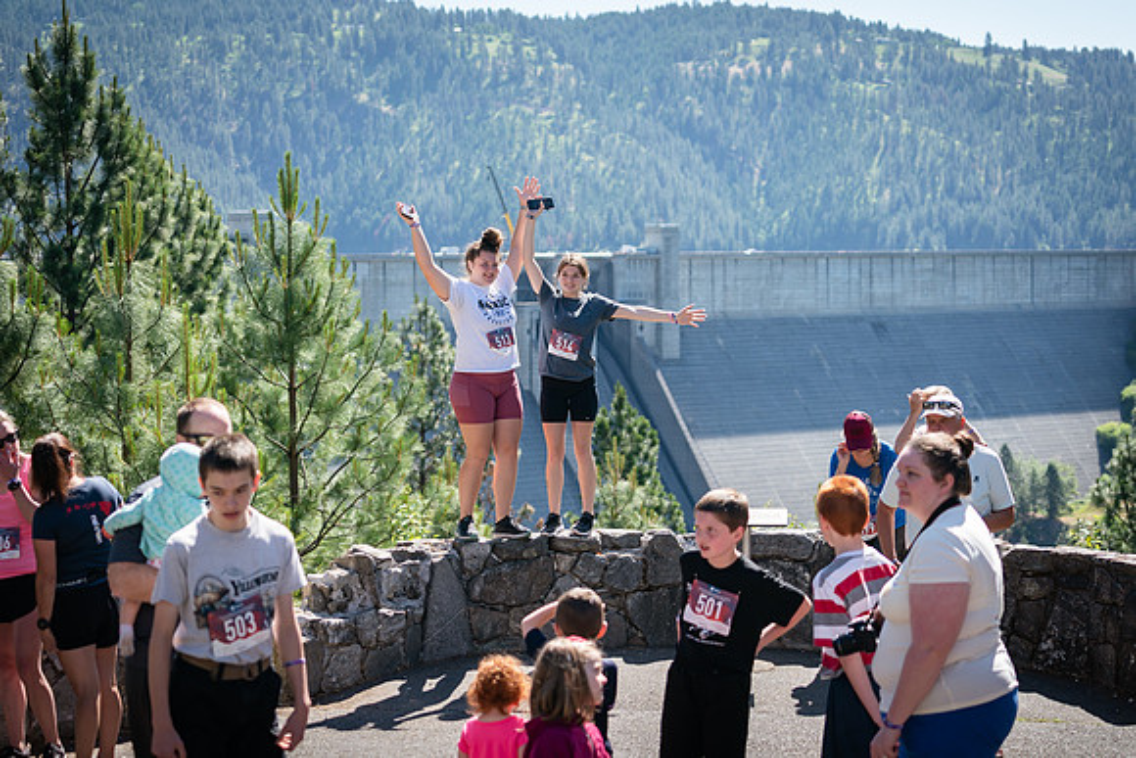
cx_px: 532
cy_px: 355
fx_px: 2486
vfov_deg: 17.3
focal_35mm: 79
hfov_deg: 25.7
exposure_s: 1/500
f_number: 4
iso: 160
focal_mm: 74
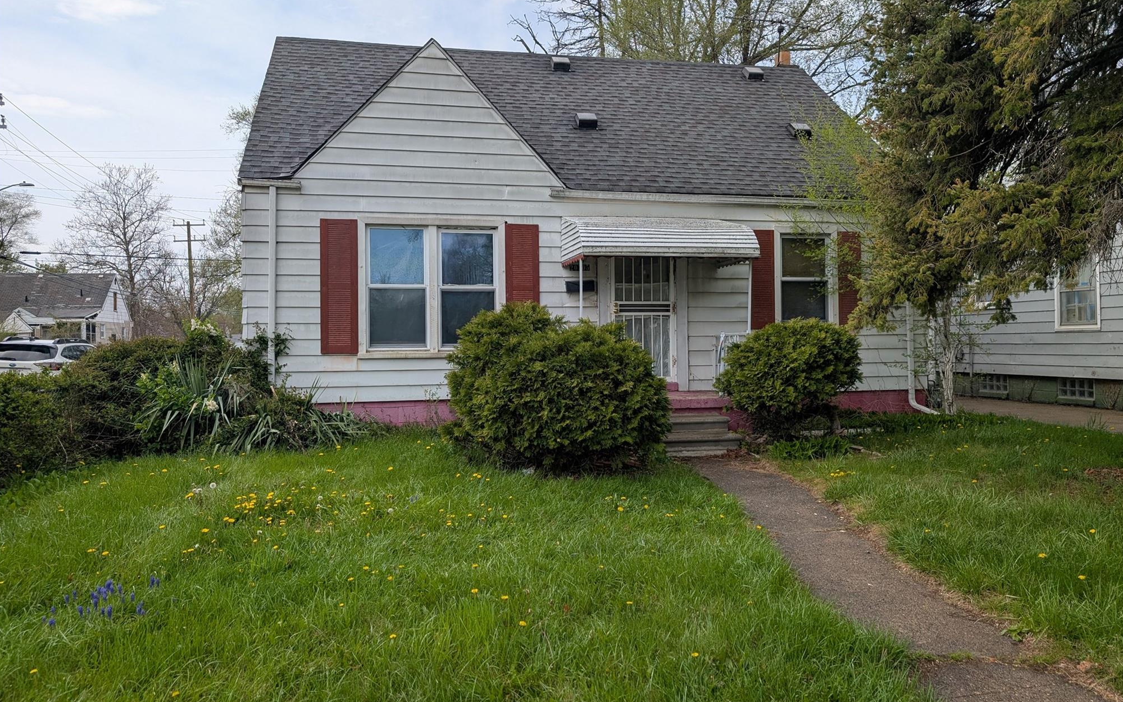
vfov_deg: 47.6
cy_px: 347
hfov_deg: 70.4
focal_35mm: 26
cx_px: 568
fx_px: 796
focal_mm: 6.9
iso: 21
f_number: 1.68
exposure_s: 1/877
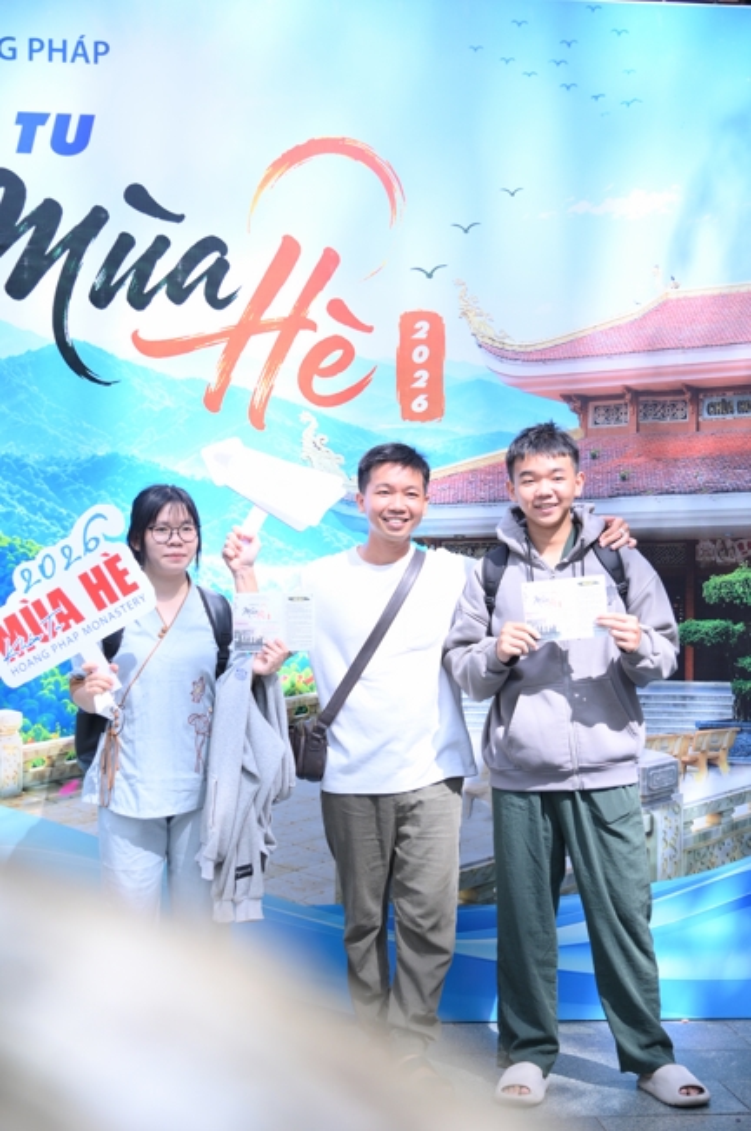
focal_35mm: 62
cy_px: 566
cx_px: 376
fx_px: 1944
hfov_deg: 21.9
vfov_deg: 32.4
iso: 1250
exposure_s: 1/3200
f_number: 4
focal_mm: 62
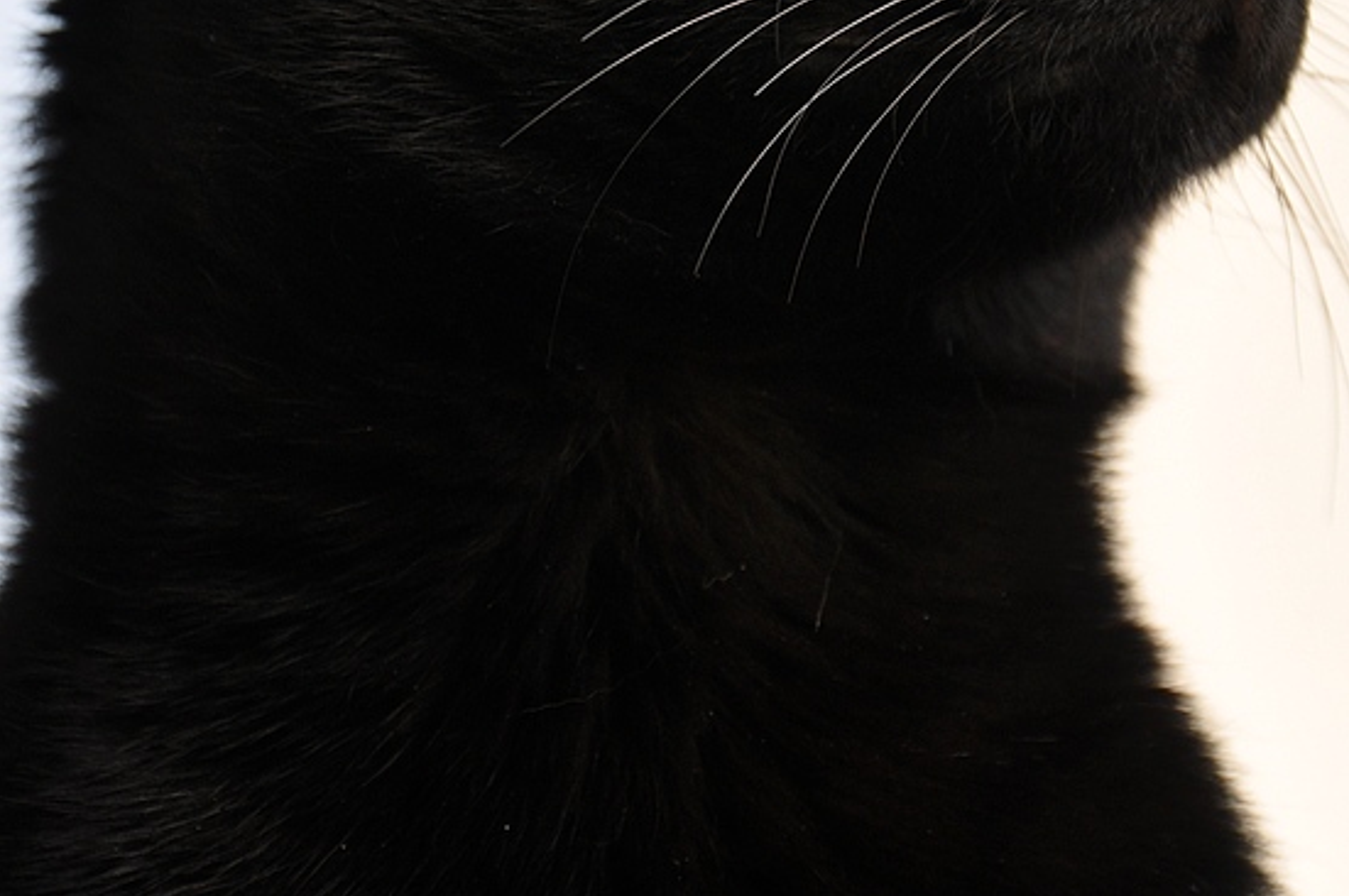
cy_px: 122
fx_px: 8084
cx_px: 703
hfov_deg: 9.5
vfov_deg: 6.3
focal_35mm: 216
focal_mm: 62
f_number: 5.3
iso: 200
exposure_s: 1/320
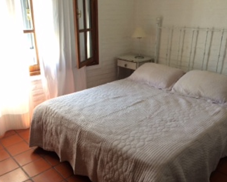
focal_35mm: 31
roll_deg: -1.8
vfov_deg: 47.2
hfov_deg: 57.1
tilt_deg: -22.8
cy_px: 93
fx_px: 208
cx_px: 119
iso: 64
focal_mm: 4.15
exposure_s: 1/30
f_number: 2.2
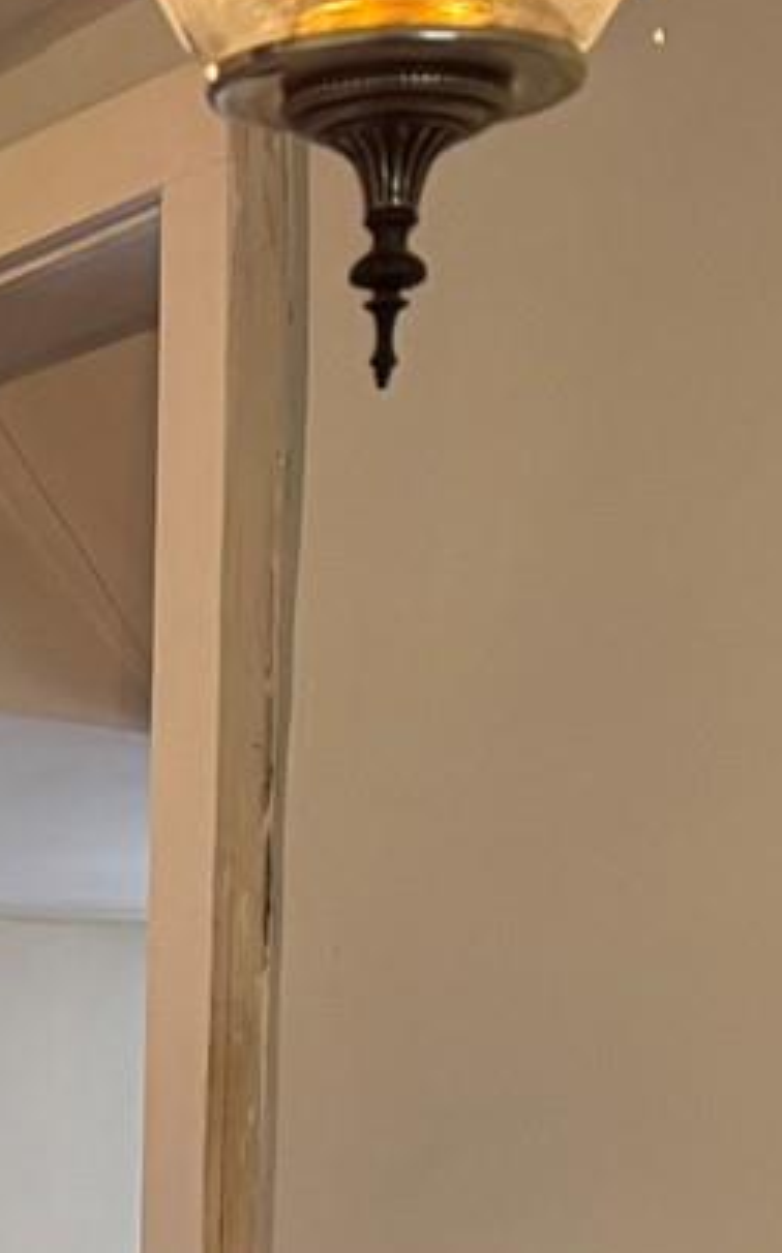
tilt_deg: -4.8
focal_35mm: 129
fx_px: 4405
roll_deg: +0.8
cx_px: -673
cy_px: 1740
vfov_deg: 15.3
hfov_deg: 9.6
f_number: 1.78
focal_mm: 6.76
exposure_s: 1/60
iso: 500
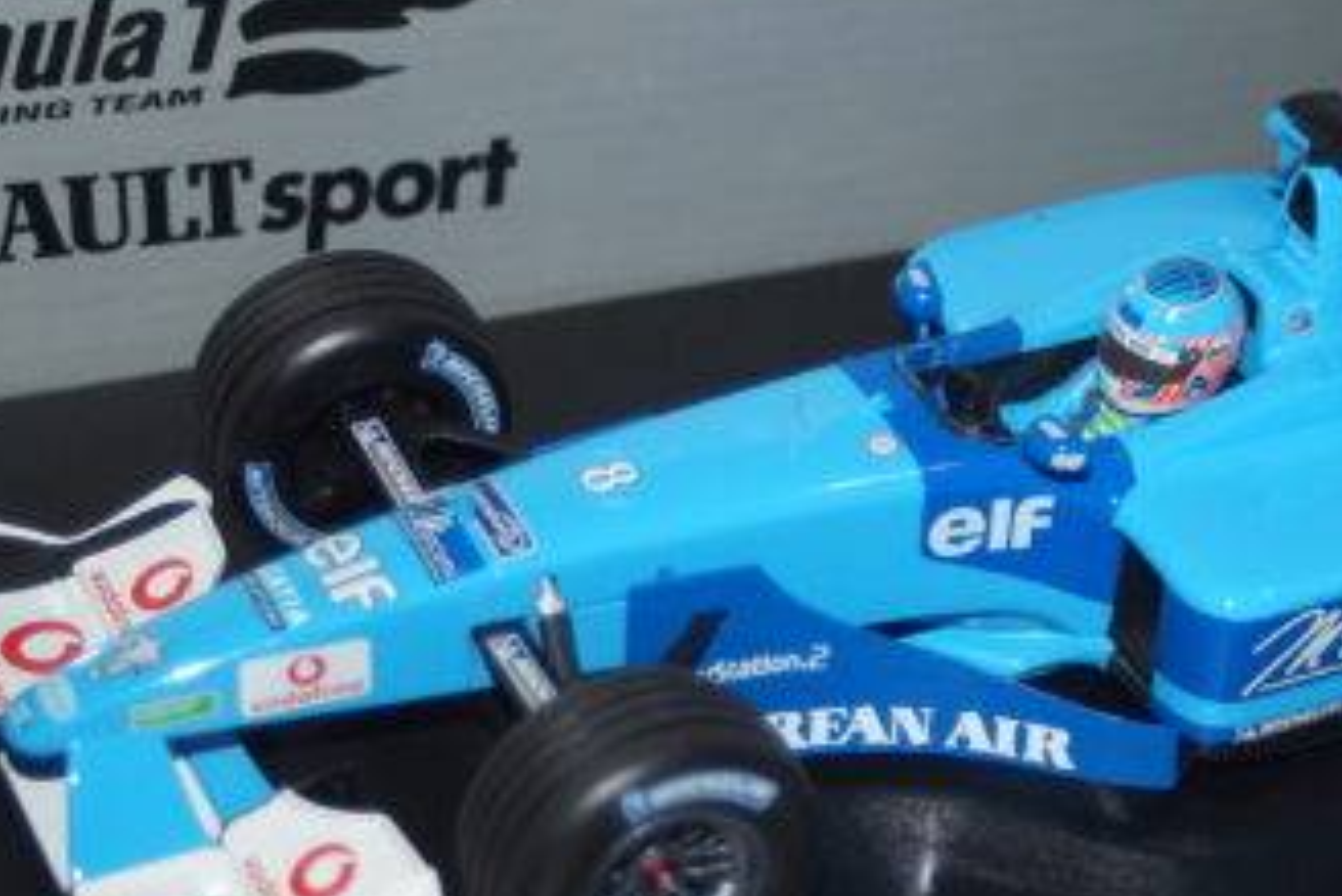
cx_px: 1068
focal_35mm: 96
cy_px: 630
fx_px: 3577
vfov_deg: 14.2
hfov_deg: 21.0
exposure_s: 1/60
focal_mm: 35
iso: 100
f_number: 4
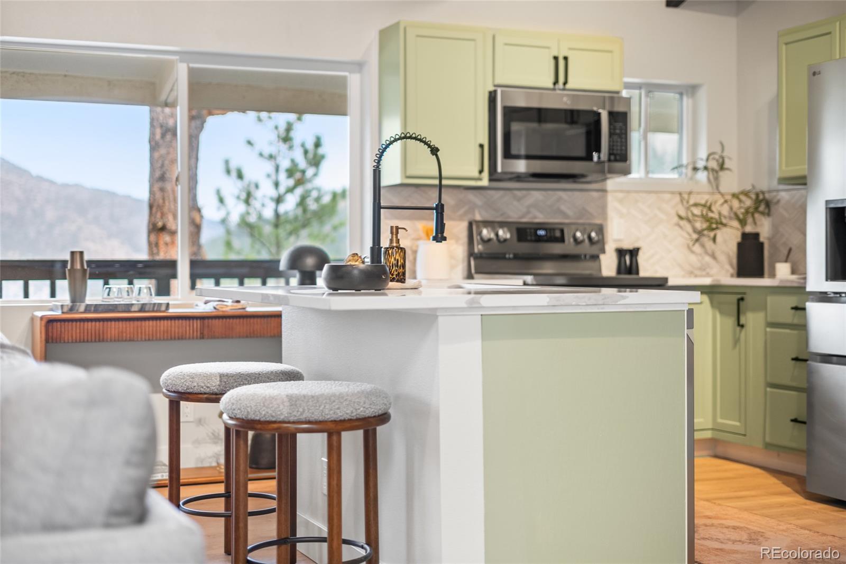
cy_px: 282
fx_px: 1175
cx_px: 423
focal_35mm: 50
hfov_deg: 39.6
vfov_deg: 27.0
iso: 200
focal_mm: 50
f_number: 1.8
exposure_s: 1/40
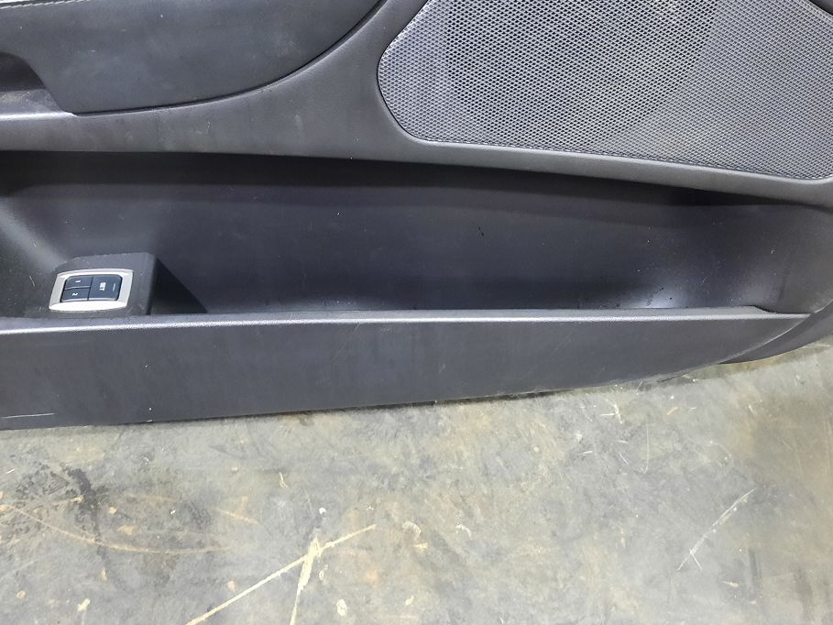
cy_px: 256
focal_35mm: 33
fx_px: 794
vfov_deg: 42.8
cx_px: 330
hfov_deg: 54.9
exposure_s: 1/20
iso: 640
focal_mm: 4.6
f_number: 2
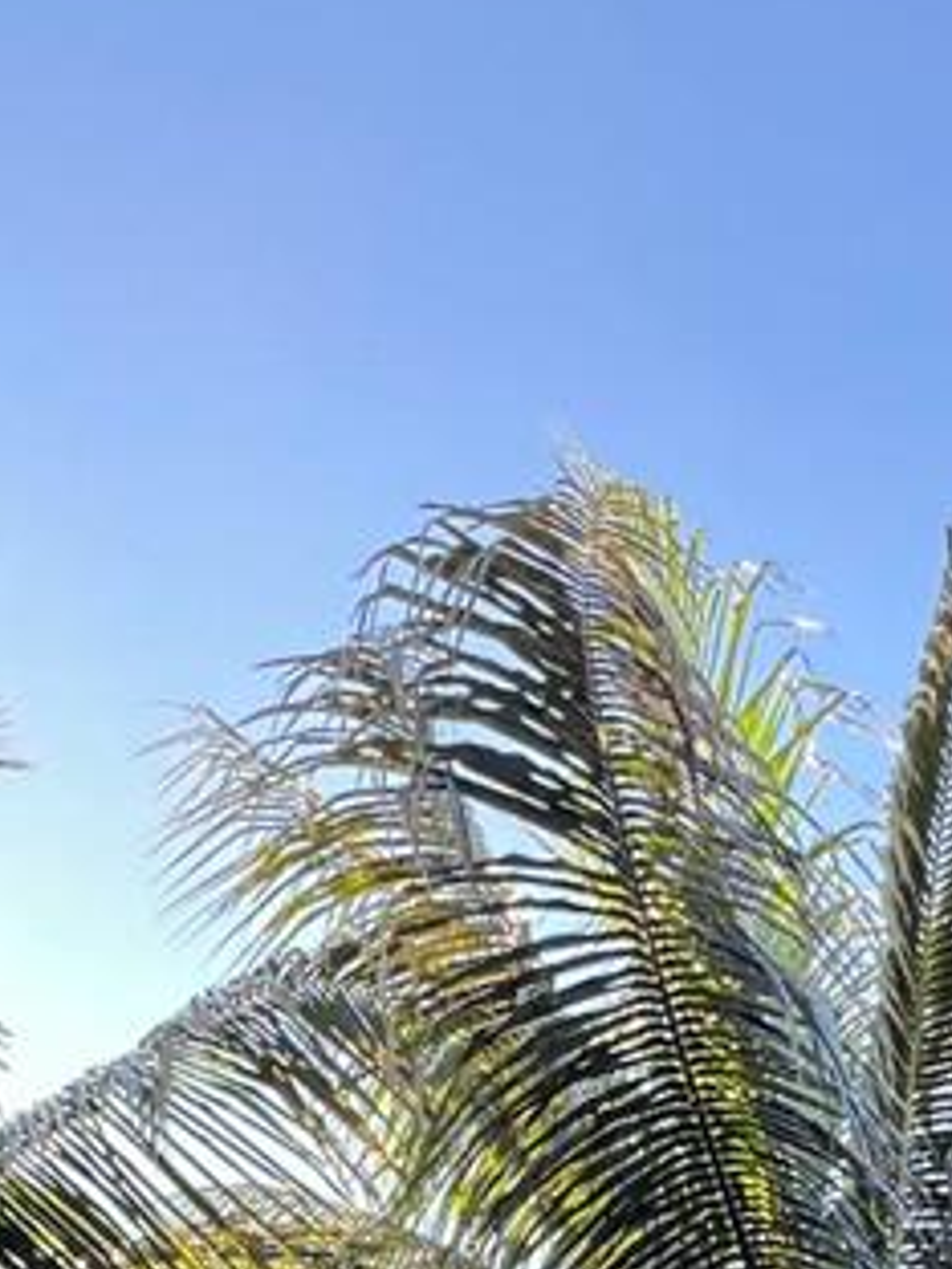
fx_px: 1833
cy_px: 1863
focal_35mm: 50
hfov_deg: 28.5
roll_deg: +2.7
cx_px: 199
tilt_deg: +27.8
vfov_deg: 27.5
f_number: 1.8
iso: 80
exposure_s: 1/99
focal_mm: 1.57
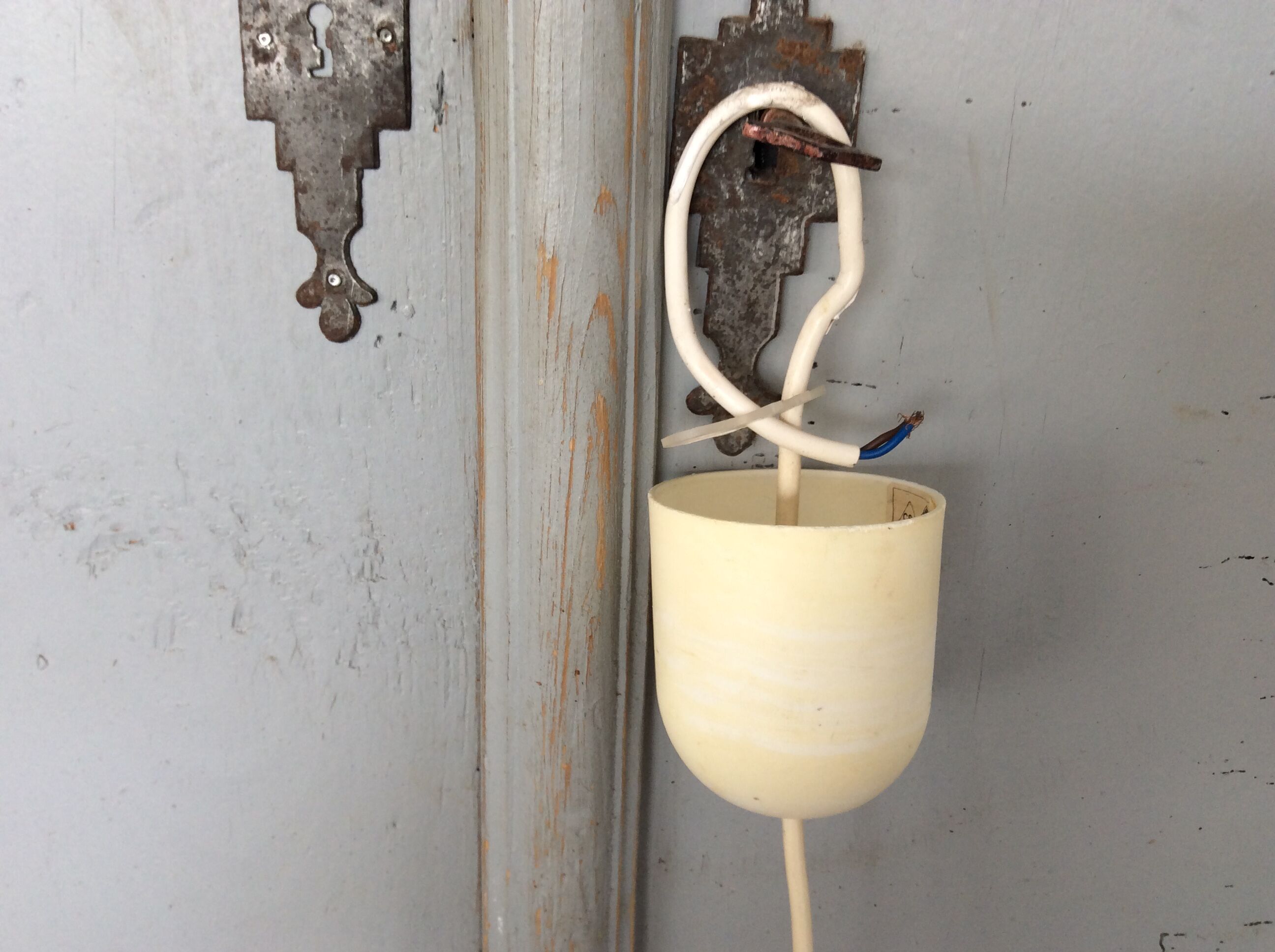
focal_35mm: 32
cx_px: 638
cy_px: 476
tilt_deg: -23.4
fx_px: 1177
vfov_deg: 44.1
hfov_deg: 56.9
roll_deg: -0.8
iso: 32
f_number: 2.4
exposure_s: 1/25
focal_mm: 3.3
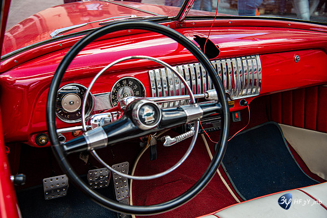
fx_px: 436
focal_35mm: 48
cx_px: 164
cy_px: 109
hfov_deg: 41.1
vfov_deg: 28.0
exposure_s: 1/125
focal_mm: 48
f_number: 5.6
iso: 100
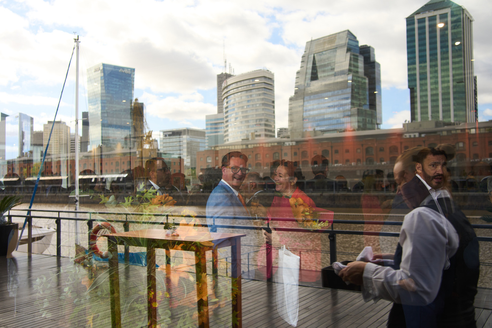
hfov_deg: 54.4
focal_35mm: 35
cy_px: 164
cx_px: 246
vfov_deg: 37.8
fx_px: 478
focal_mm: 35
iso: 500
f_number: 3.5
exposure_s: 1/400
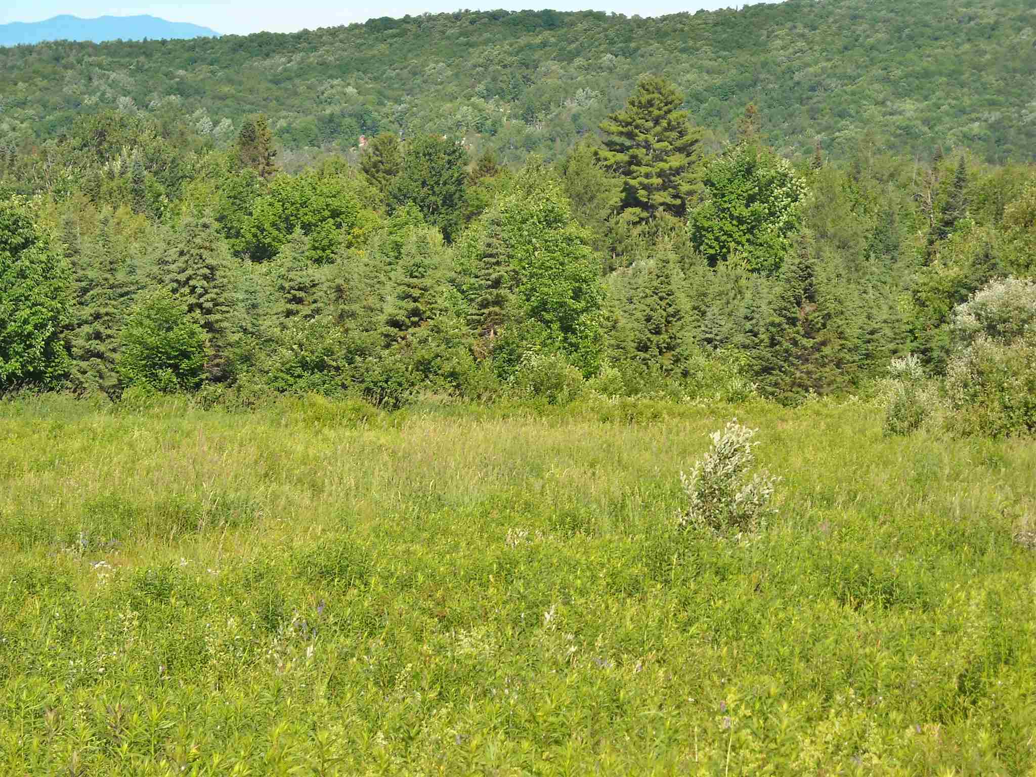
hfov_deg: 18.7
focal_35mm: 105
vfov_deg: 14.1
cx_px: 518
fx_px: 3142
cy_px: 388
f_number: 4.7
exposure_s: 1/309
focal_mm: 17.1
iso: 64
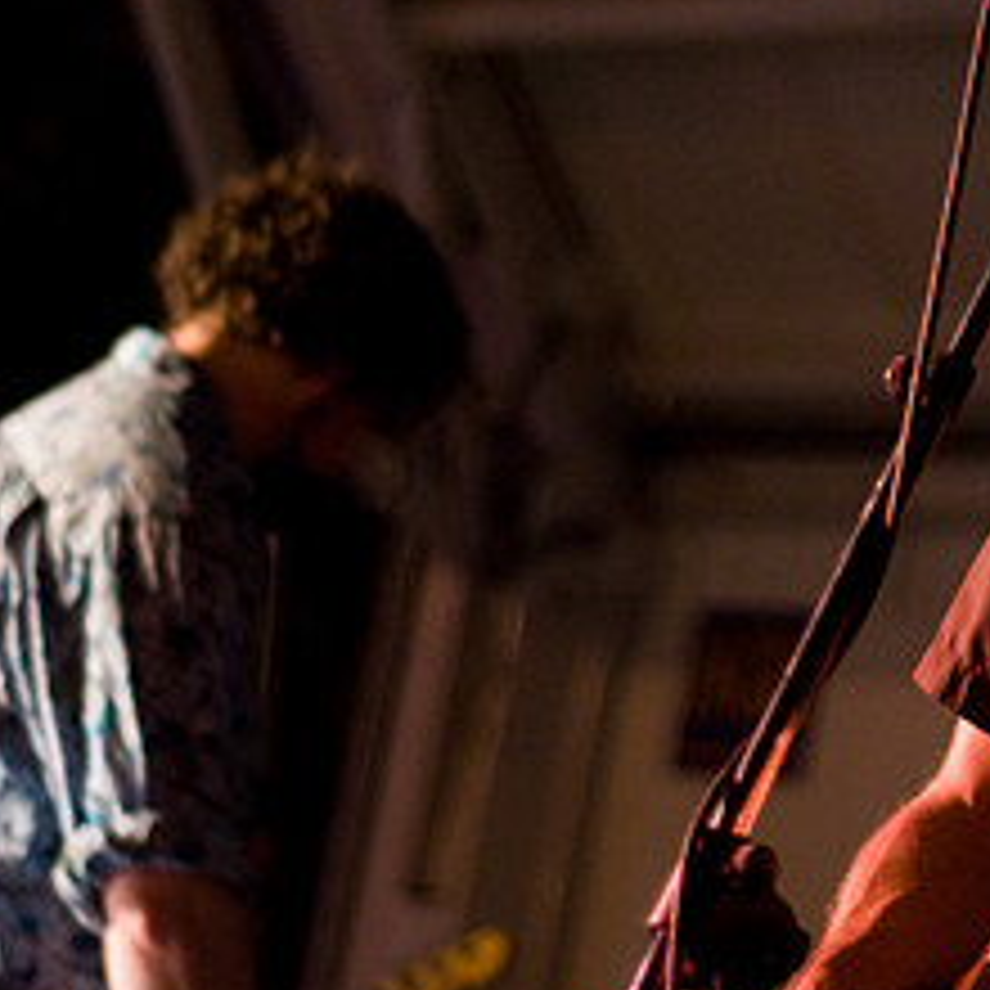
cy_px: 263
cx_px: 940
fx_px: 5436
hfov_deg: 10.3
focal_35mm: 168
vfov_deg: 10.4
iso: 1000
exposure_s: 1/50
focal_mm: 50
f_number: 1.8
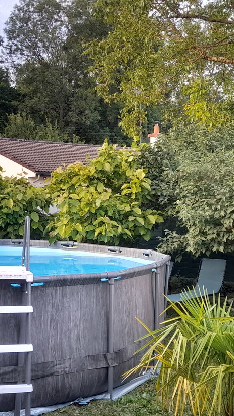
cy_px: 204
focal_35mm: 53
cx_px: 79
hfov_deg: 22.6
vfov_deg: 39.2
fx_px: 584
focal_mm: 4.6
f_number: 2
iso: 40
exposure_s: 1/50
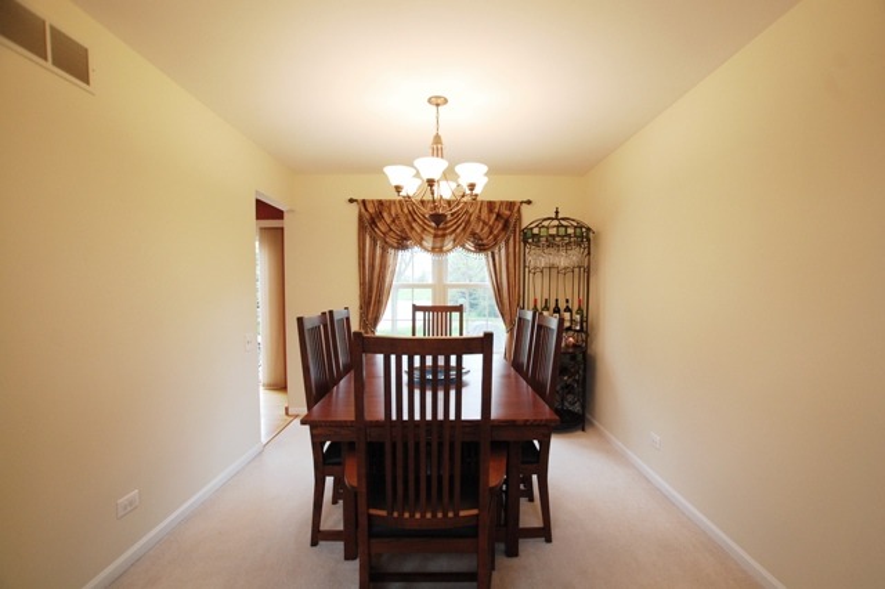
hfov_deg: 95.0
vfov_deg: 72.0
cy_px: 294
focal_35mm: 16
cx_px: 442
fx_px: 405
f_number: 4.5
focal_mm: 11
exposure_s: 1/40
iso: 400
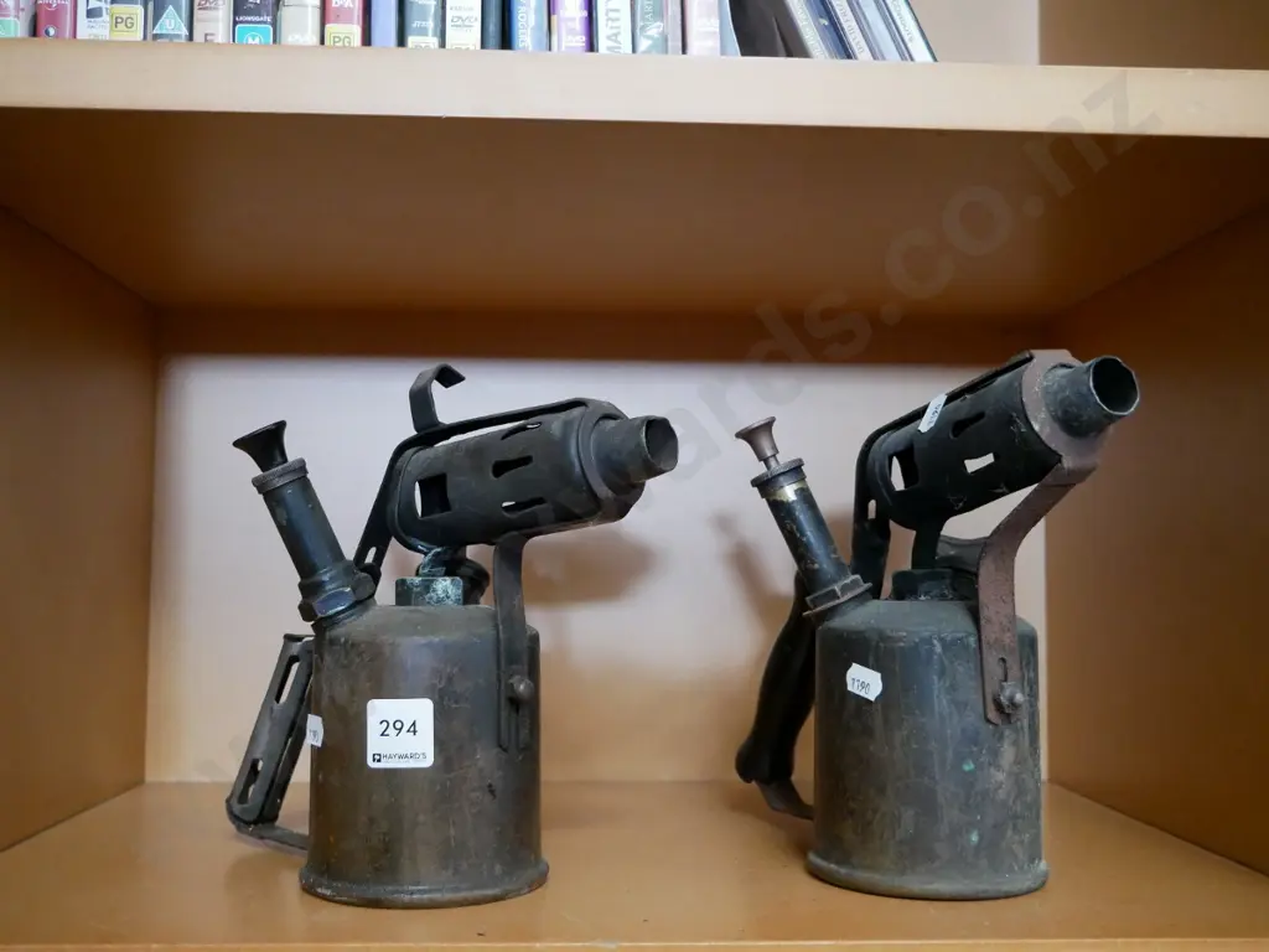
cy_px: 476
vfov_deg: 39.7
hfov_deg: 51.4
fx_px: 1320
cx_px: 634
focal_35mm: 36
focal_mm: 18
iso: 3200
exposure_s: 1/40
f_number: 3.9
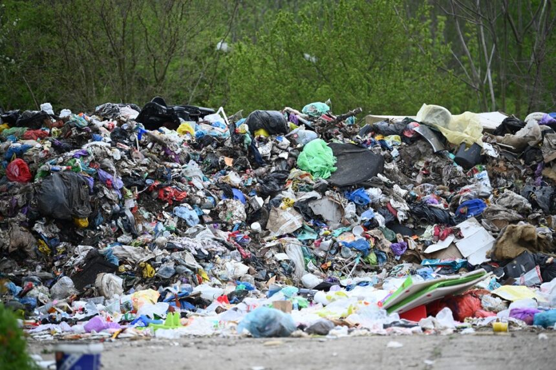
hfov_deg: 12.1
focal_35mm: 170
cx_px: 278
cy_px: 185
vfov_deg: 8.1
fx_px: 2623
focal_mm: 170
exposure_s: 1/320
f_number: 2.8
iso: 100
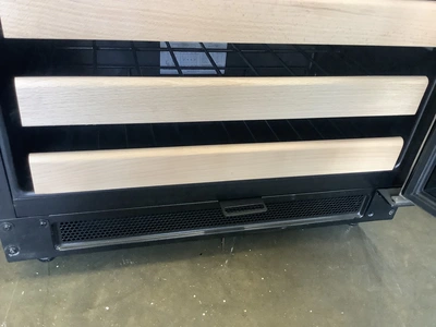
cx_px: 218
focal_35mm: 31
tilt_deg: -36.4
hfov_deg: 58.4
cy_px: 164
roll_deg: -7.1
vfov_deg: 45.4
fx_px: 390
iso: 320
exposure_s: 1/60
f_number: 2.4
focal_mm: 3.3
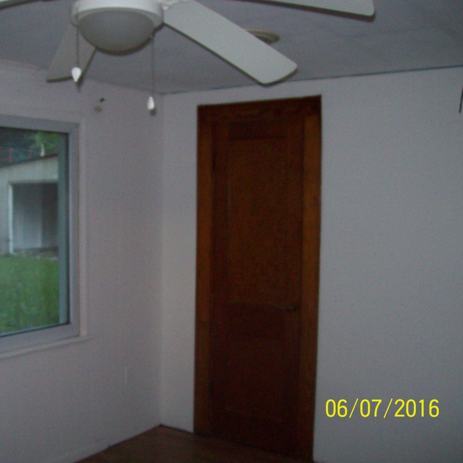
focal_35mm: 43
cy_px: 230
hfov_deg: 38.8
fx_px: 651
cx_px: 158
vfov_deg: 39.2
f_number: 2.7
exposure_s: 1/64
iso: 200
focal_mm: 6
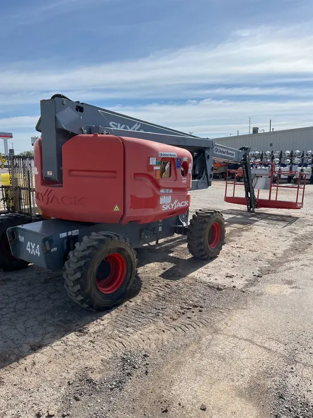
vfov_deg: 67.3
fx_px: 313
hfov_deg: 53.1
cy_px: 209
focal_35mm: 26
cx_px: 156
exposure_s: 1/4651
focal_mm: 5.1
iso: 50
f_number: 1.6
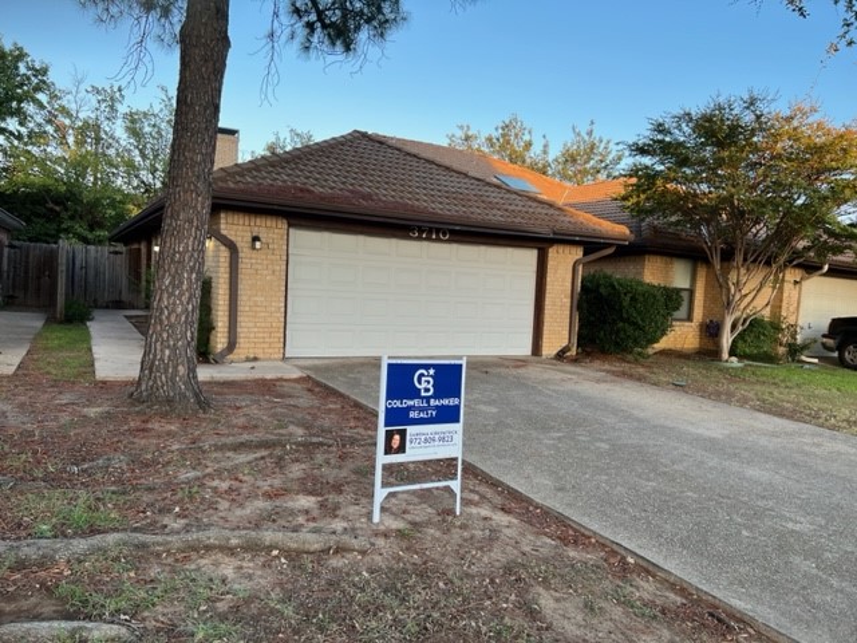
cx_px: 428
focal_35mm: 26
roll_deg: -4.2
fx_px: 644
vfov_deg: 53.1
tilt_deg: -2.4
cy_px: 322
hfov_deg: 67.3
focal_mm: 5.7
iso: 40
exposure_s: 1/241
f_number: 1.5
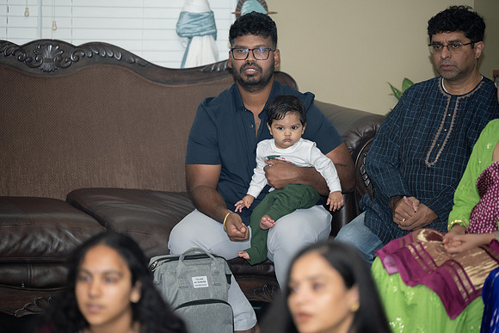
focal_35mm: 155
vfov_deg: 8.9
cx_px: 250
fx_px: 2149
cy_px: 166
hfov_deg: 13.2
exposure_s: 1/200
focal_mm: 155
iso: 500
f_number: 2.8
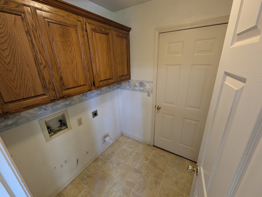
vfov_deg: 90.1
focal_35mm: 13
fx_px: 99
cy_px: 98
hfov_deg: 106.1
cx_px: 131
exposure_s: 1/24
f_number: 2.2
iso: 230
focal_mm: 1.95
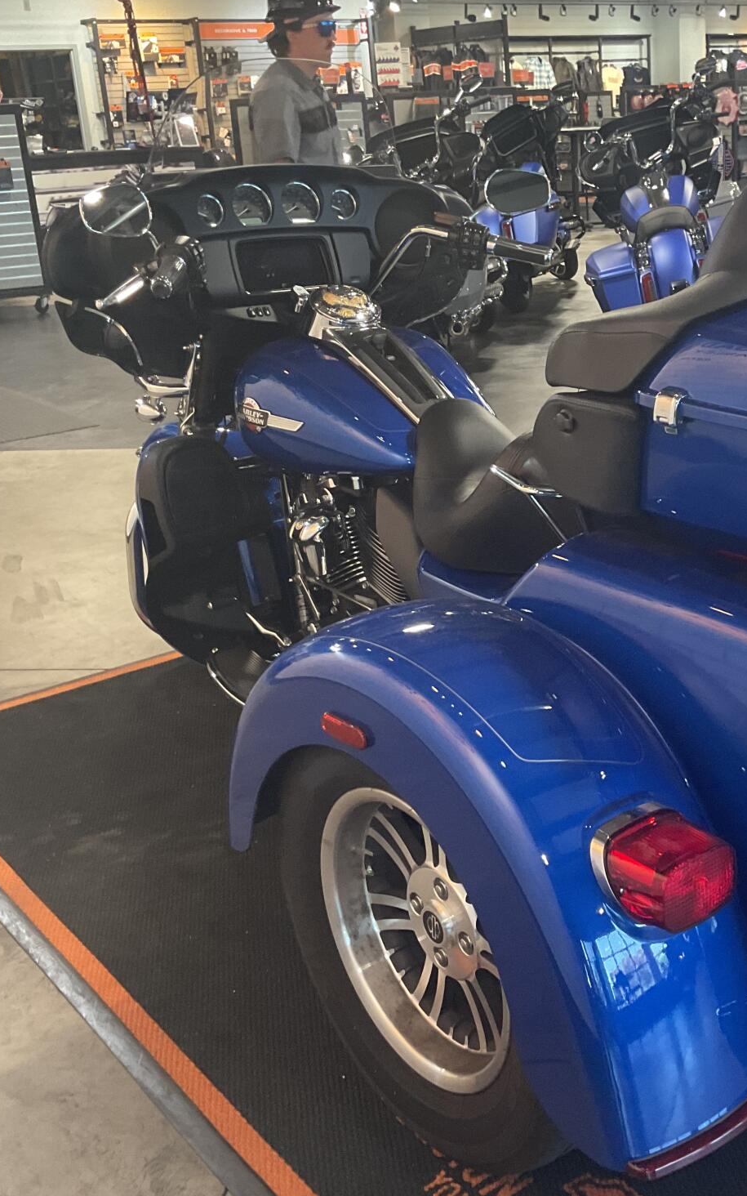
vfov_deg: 47.2
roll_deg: +3.6
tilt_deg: -20.0
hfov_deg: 30.0
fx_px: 1368
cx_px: 575
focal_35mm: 42
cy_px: 593
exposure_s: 1/60
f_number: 1.8
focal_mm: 3
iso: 160
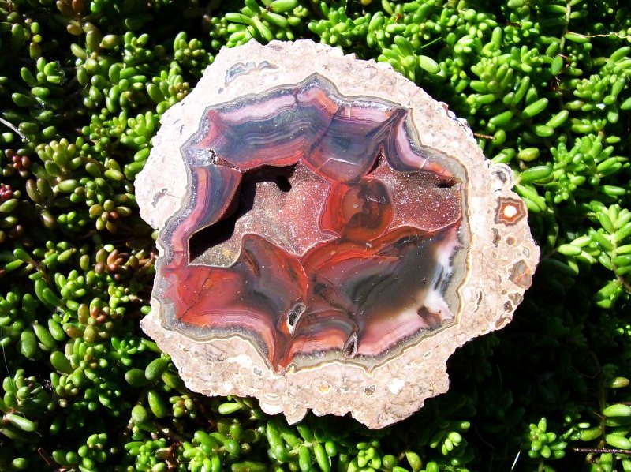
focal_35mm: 34
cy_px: 236
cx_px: 316
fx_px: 619
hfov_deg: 54.0
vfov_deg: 41.7
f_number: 2.7
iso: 80
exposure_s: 1/500
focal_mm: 5.6
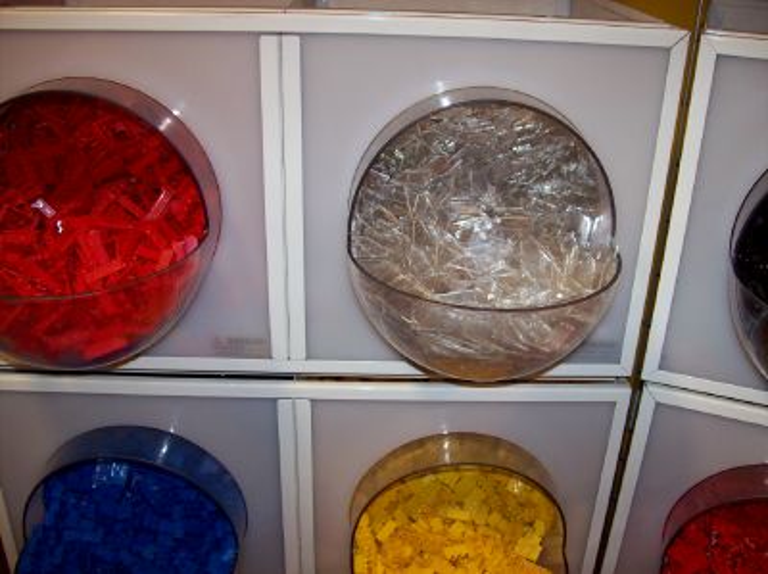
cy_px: 287
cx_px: 384
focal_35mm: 36
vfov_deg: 39.6
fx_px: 798
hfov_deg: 51.4
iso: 80
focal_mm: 6
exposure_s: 1/64
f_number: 2.7
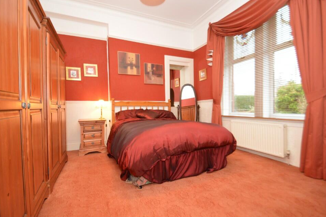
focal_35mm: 16
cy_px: 104
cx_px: 169
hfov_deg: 96.7
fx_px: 145
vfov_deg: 73.8
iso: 2500
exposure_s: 1/60
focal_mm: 10
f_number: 4
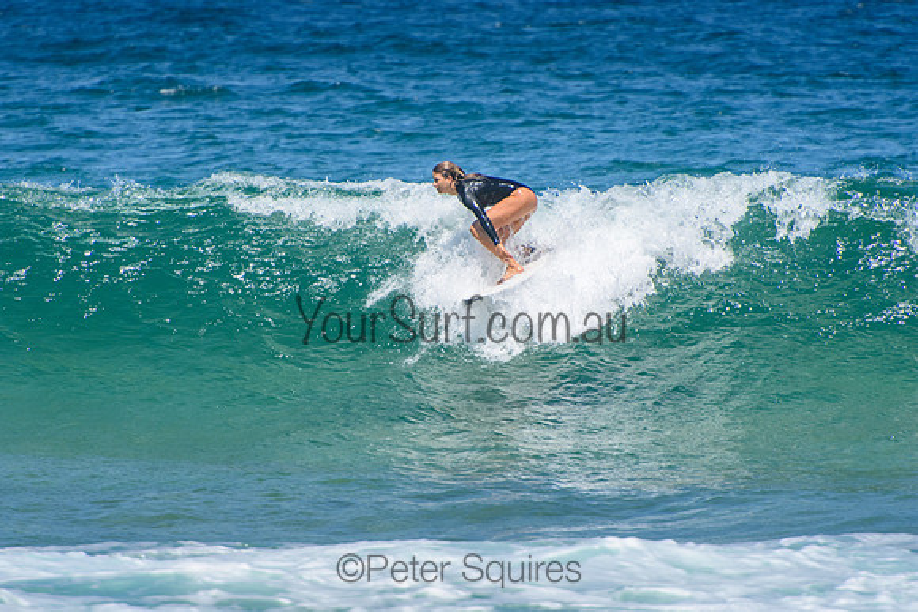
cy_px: 306
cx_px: 459
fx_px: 15303
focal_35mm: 600
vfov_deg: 2.3
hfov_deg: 3.4
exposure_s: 1/2000
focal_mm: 400
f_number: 5.6
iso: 360
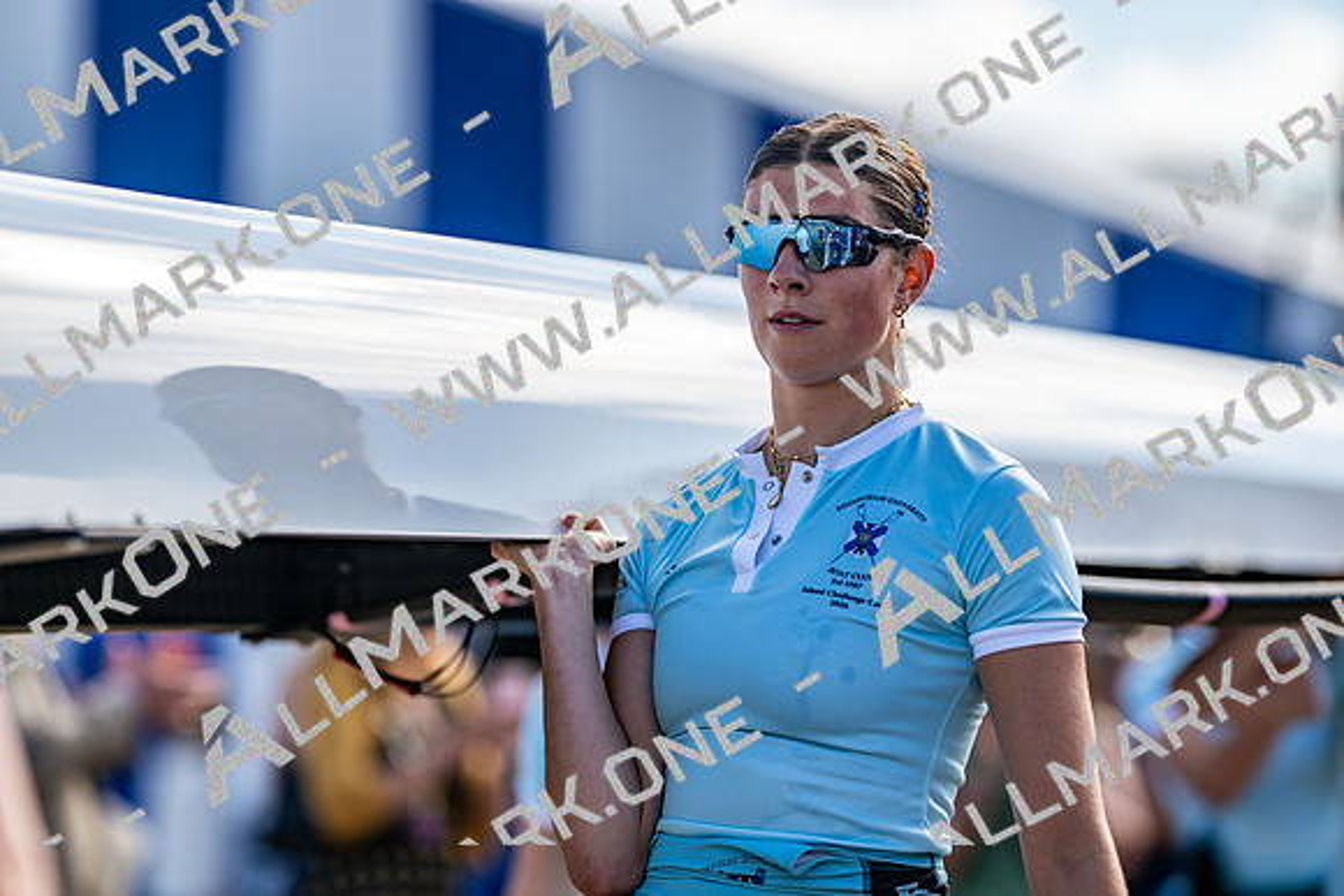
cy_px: 448
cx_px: 672
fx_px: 5041
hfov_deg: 15.2
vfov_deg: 10.2
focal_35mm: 135
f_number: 1.8
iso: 64
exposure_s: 1/2500
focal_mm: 135
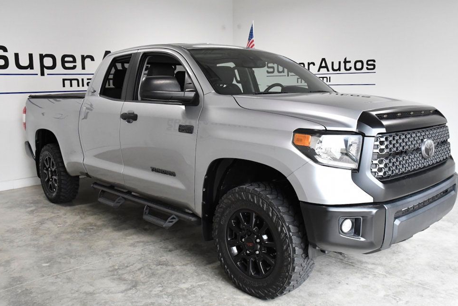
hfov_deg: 58.7
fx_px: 407
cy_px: 146
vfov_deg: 41.1
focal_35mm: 32
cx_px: 239
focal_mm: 20
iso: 2500
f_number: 6.3
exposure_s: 1/800
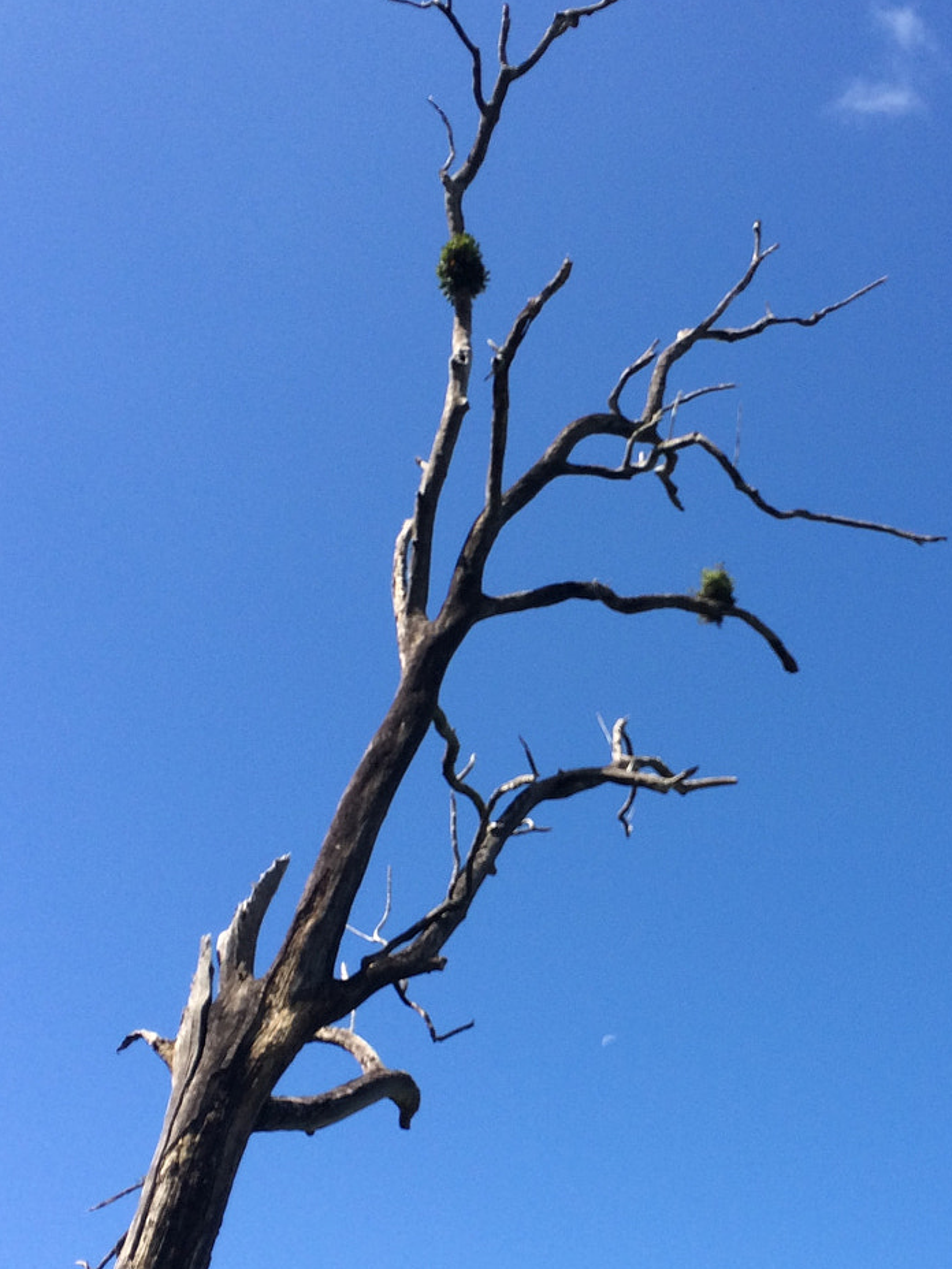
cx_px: 718
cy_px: 738
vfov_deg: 38.1
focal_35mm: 50
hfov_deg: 28.7
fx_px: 1833
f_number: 2.2
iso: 32
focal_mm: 4.15
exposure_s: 1/1520
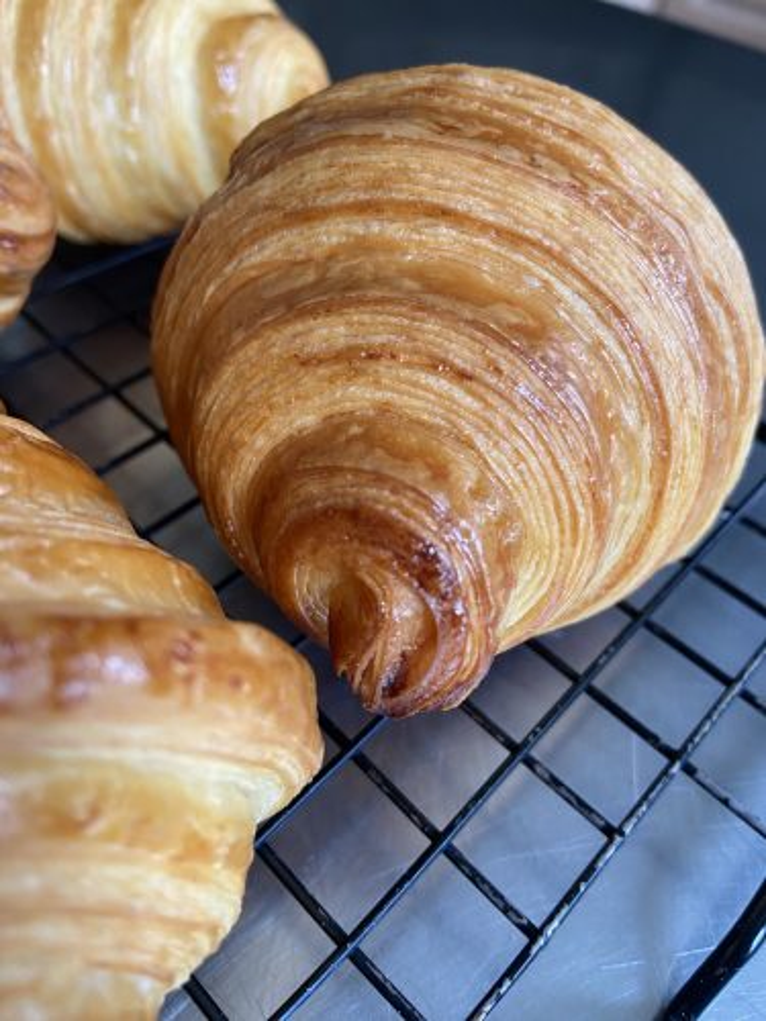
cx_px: 383
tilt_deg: -49.4
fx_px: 738
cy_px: 510
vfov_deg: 69.4
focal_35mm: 25
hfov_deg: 54.9
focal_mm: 4.25
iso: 125
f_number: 1.8
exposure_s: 1/66
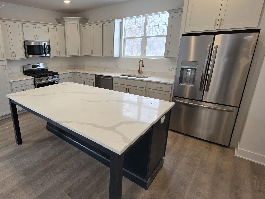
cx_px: 90
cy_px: 94
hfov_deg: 82.1
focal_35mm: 19
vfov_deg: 68.6
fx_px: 145
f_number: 1.9
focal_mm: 2.2
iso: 80
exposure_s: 1/120
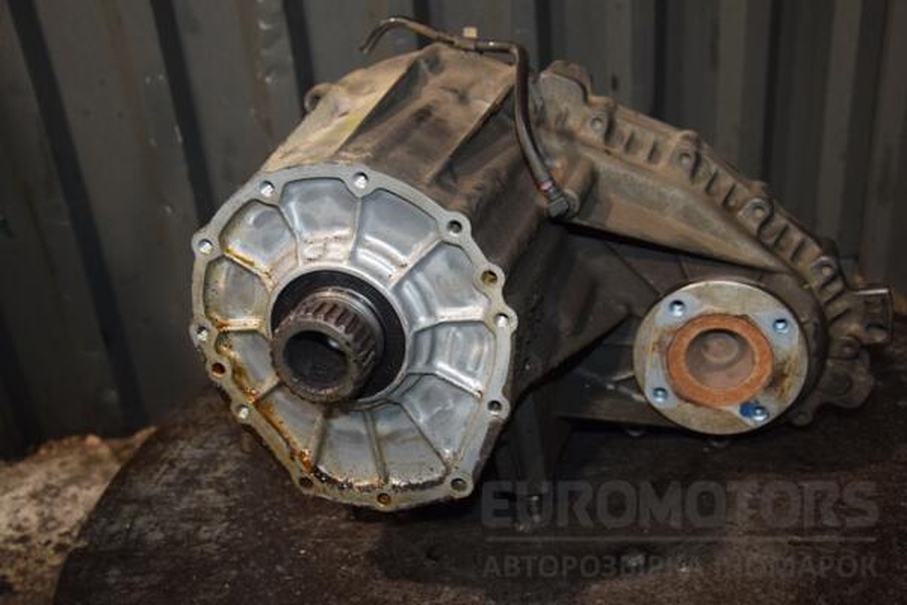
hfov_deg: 49.6
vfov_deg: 34.2
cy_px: 302
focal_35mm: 39
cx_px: 454
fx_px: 983
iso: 800
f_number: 5
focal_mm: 26
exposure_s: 1/60
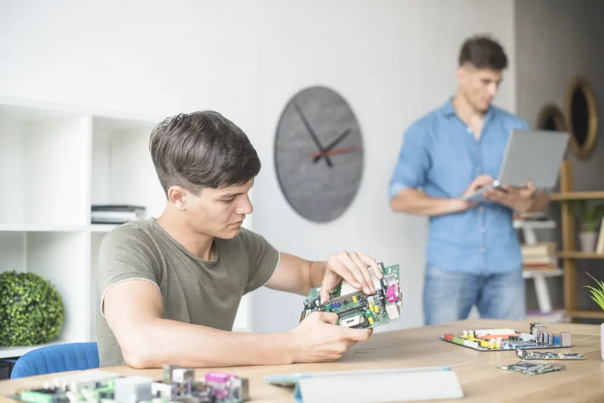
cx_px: 302
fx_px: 839
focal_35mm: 50
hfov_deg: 39.6
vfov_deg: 27.0
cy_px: 202
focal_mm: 50
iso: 320
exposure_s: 1/100
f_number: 2.5
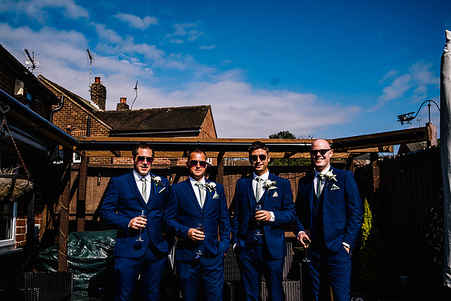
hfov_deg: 53.8
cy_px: 150
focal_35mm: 35
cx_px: 226
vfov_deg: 37.4
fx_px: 445
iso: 50
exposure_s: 1/800
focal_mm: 35
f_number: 5.6
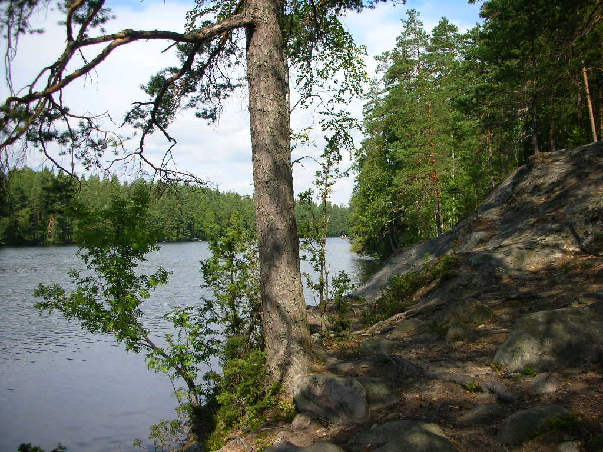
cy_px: 226
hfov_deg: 52.6
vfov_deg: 40.7
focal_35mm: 35
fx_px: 610
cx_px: 302
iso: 50
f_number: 8.5
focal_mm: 5.8
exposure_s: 1/90.1
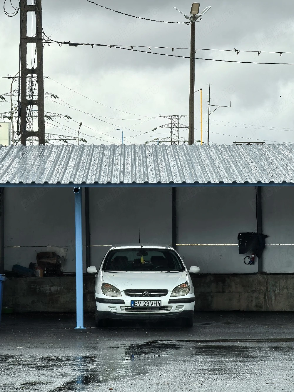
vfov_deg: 14.6
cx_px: 147
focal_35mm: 135
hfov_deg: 11.0
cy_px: 196
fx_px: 1529
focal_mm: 14.46
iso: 50
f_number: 3.4
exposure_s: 1/164
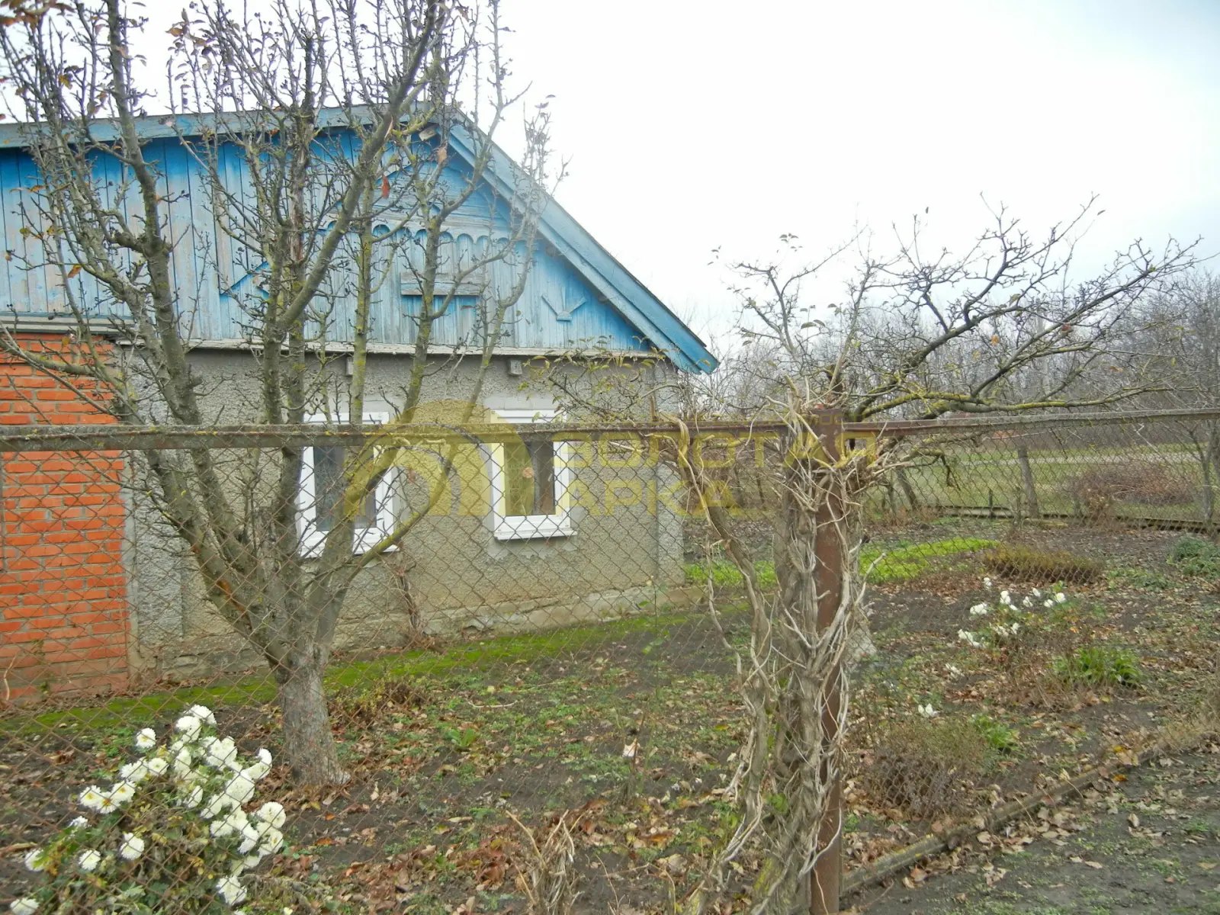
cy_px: 458
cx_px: 610
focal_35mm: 30
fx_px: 1057
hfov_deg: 60.0
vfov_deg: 46.8
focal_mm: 5.4
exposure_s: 1/149
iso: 160
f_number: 3.5
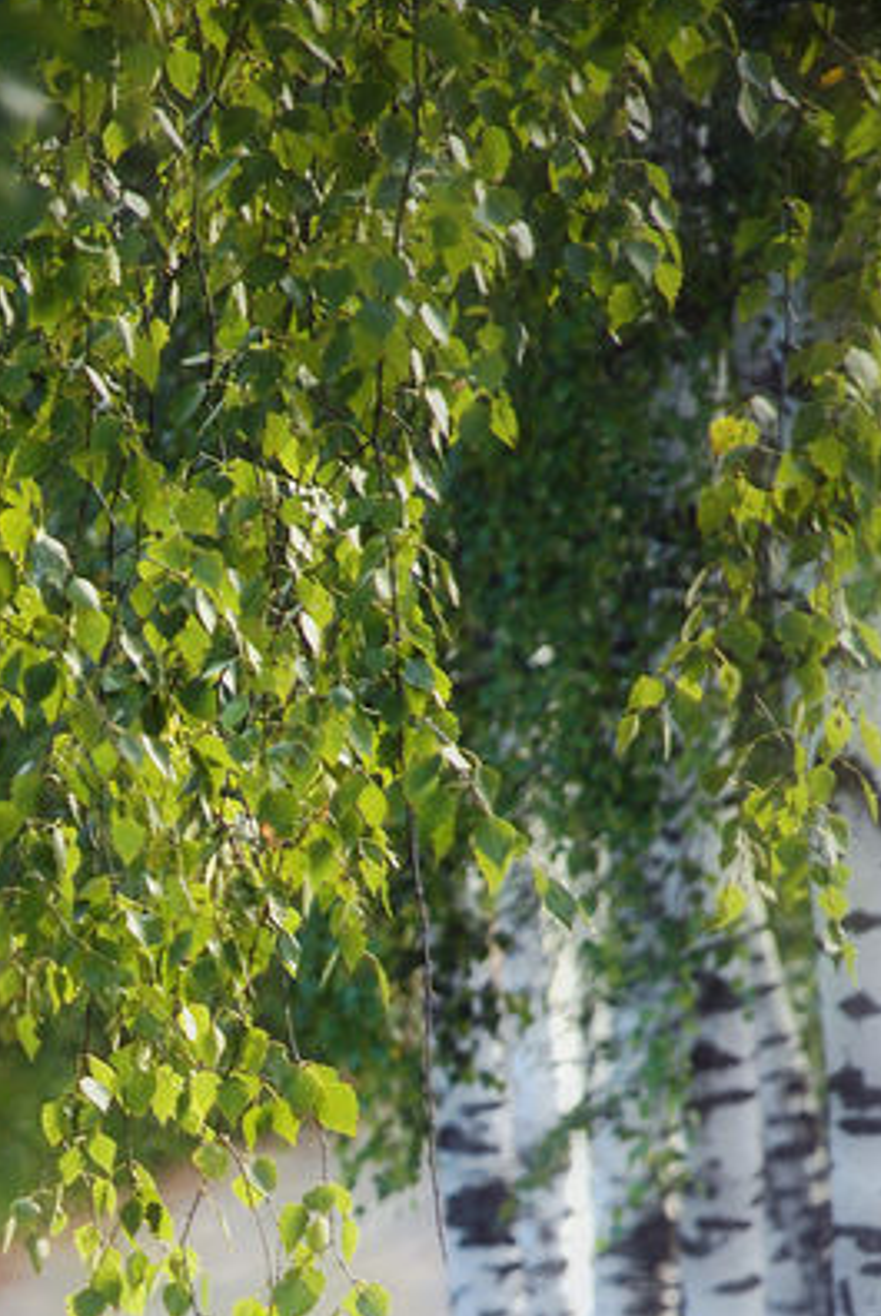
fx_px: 24968
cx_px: 53
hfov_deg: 2.0
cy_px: 1286
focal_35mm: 682
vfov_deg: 3.0
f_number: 6.3
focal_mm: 200
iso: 200
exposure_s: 1/40
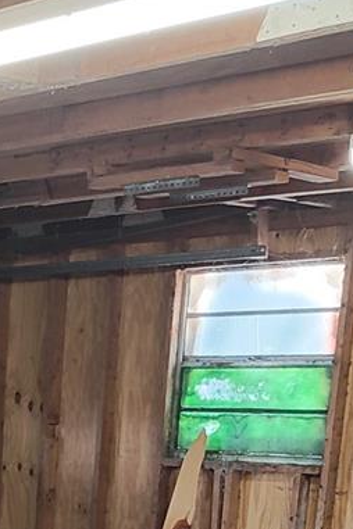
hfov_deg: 15.6
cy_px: 672
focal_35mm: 82
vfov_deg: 22.4
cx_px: -139
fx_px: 1206
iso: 187
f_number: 1.5
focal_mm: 4.15
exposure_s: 1/40
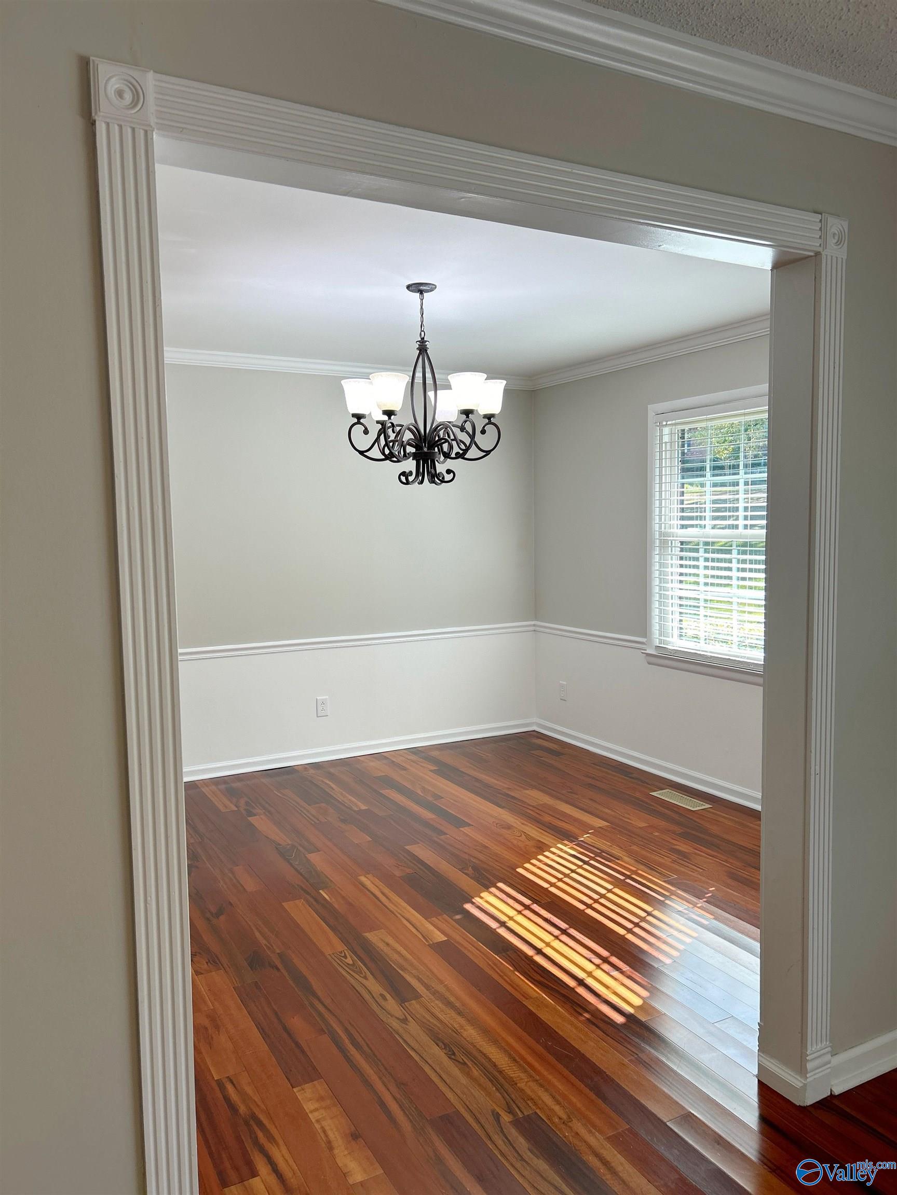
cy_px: 598
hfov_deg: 53.1
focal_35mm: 26
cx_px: 448
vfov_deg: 67.3
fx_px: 898
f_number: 1.5
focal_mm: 5.7
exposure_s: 1/121
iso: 32
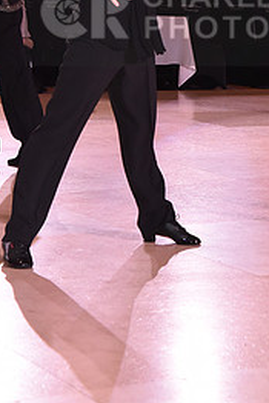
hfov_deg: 9.5
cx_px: 237
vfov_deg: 14.1
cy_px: 15
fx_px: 1612
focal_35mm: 144
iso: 2500
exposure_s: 1/320
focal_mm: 65
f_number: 6.3
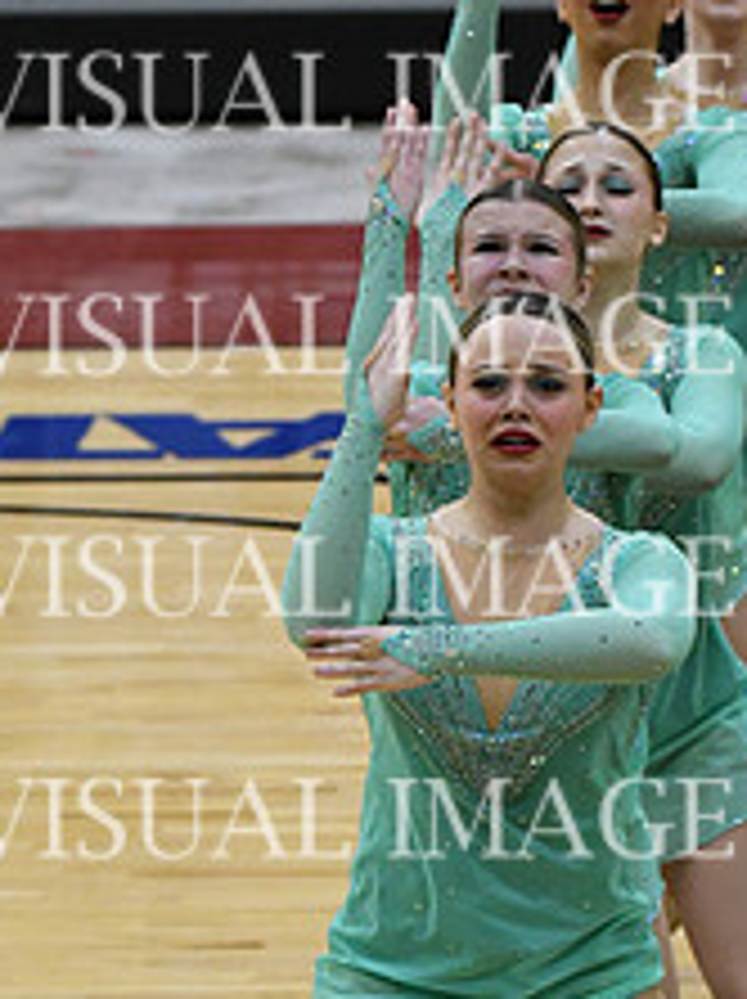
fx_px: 14155
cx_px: 740
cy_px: 698
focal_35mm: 491
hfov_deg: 3.0
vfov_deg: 4.0
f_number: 4
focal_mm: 130
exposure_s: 1/500
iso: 5000
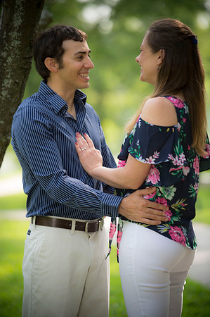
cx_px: 105
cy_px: 158
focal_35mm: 170
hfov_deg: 8.1
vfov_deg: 12.1
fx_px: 1491
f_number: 2.8
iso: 200
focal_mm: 170
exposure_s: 1/250
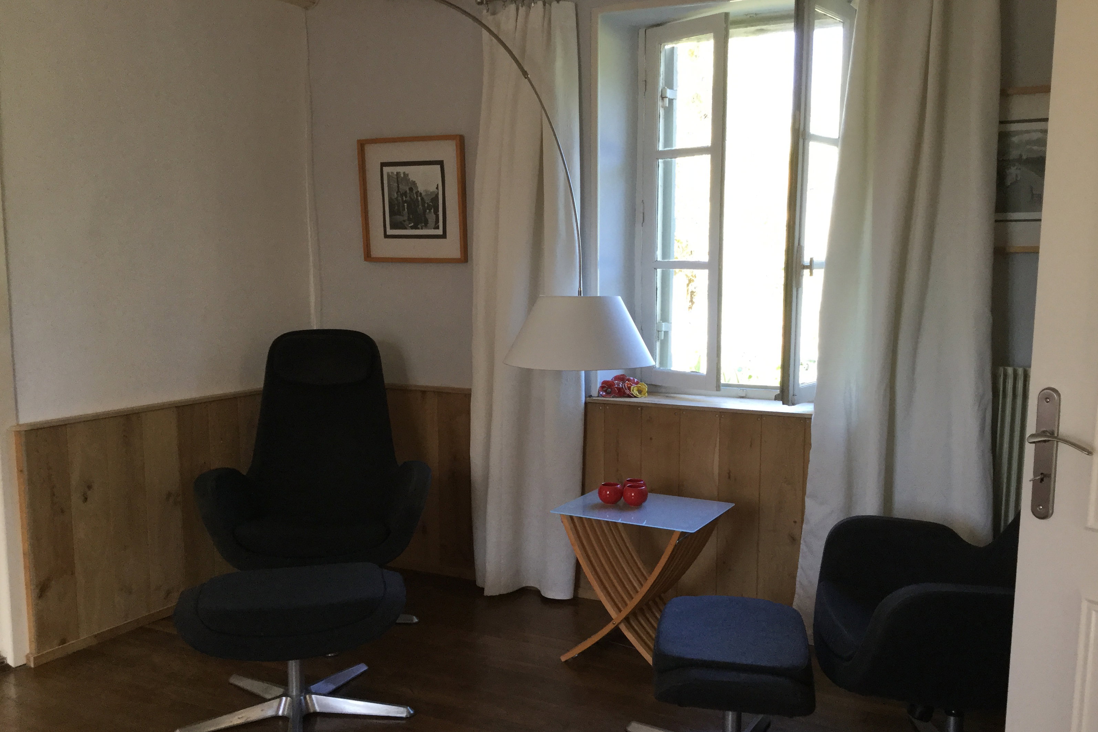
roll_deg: +0.3
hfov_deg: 57.2
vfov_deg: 39.9
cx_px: 556
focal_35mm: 33
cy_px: 407
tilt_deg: -8.3
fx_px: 1006
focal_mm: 3.3
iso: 40
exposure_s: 1/33
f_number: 2.4
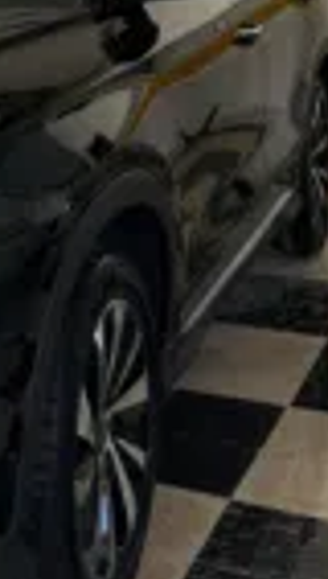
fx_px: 1137
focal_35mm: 74
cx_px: -213
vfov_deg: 27.7
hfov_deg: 14.8
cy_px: 86
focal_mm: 6.86
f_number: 1.78
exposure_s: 1/185
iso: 80
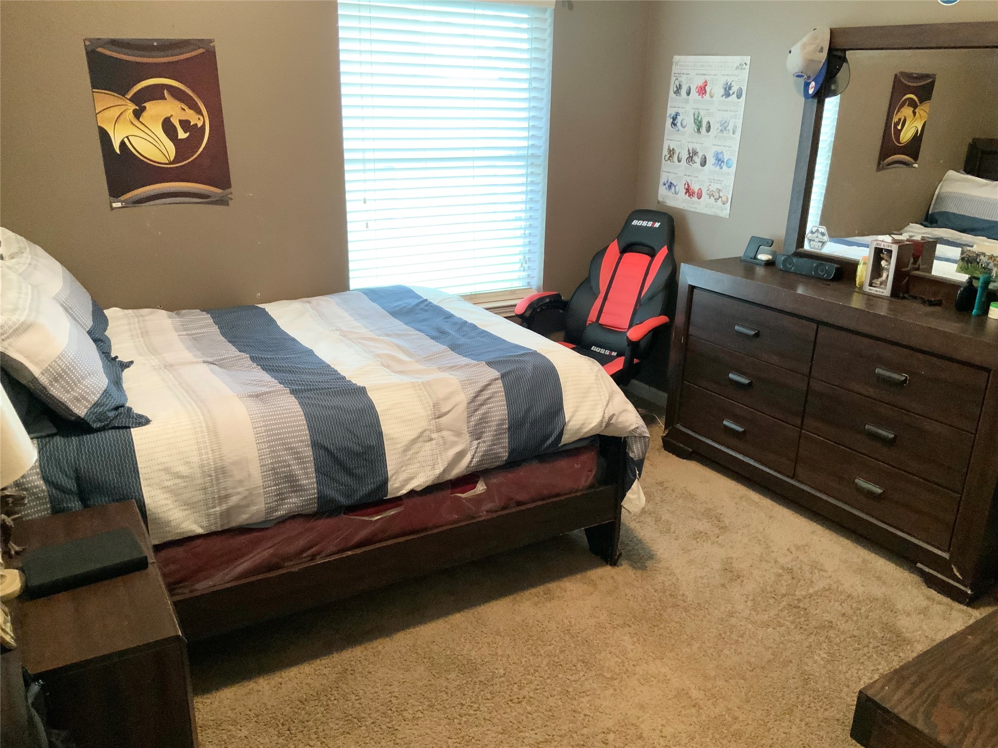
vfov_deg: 48.2
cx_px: 499
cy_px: 374
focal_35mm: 29
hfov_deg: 61.7
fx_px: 836
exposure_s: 1/30
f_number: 1.8
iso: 250
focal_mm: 3
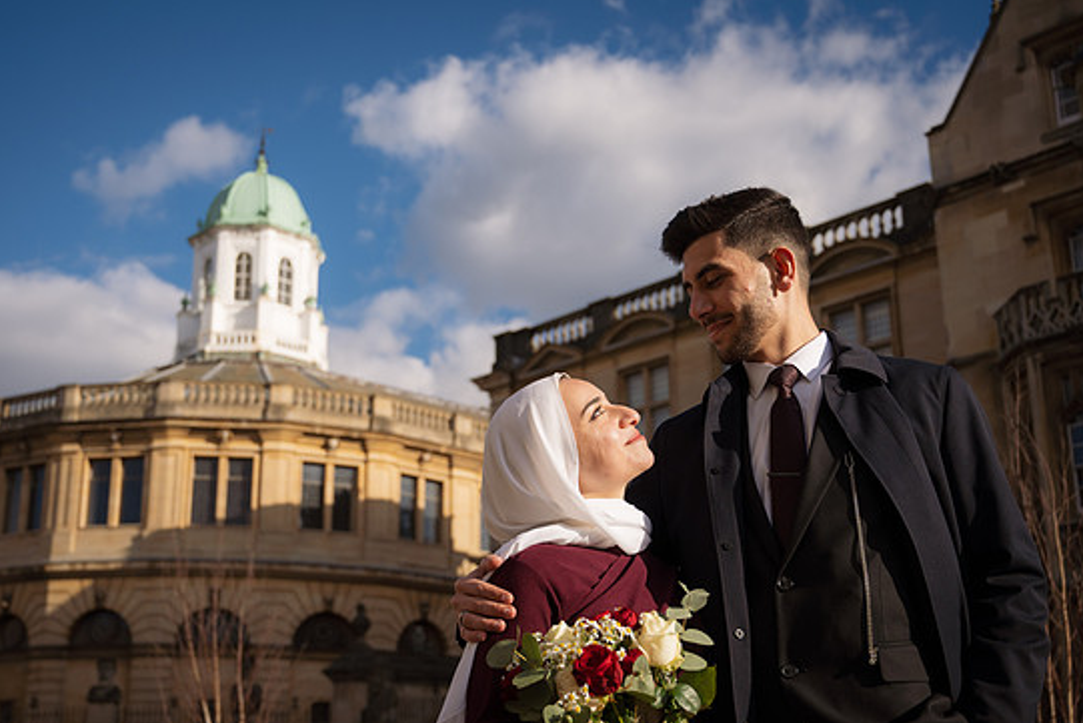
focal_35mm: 45
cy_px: 380
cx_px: 499
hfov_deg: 43.6
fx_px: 1354
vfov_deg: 29.9
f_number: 4
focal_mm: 41
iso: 100
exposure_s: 1/2000
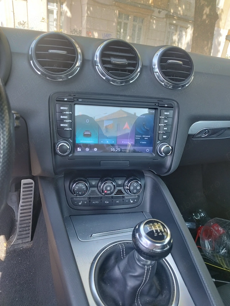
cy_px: 153
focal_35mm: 24
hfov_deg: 56.8
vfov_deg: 71.6
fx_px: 213
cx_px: 115
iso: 150
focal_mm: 5.89
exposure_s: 1/50
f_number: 1.89
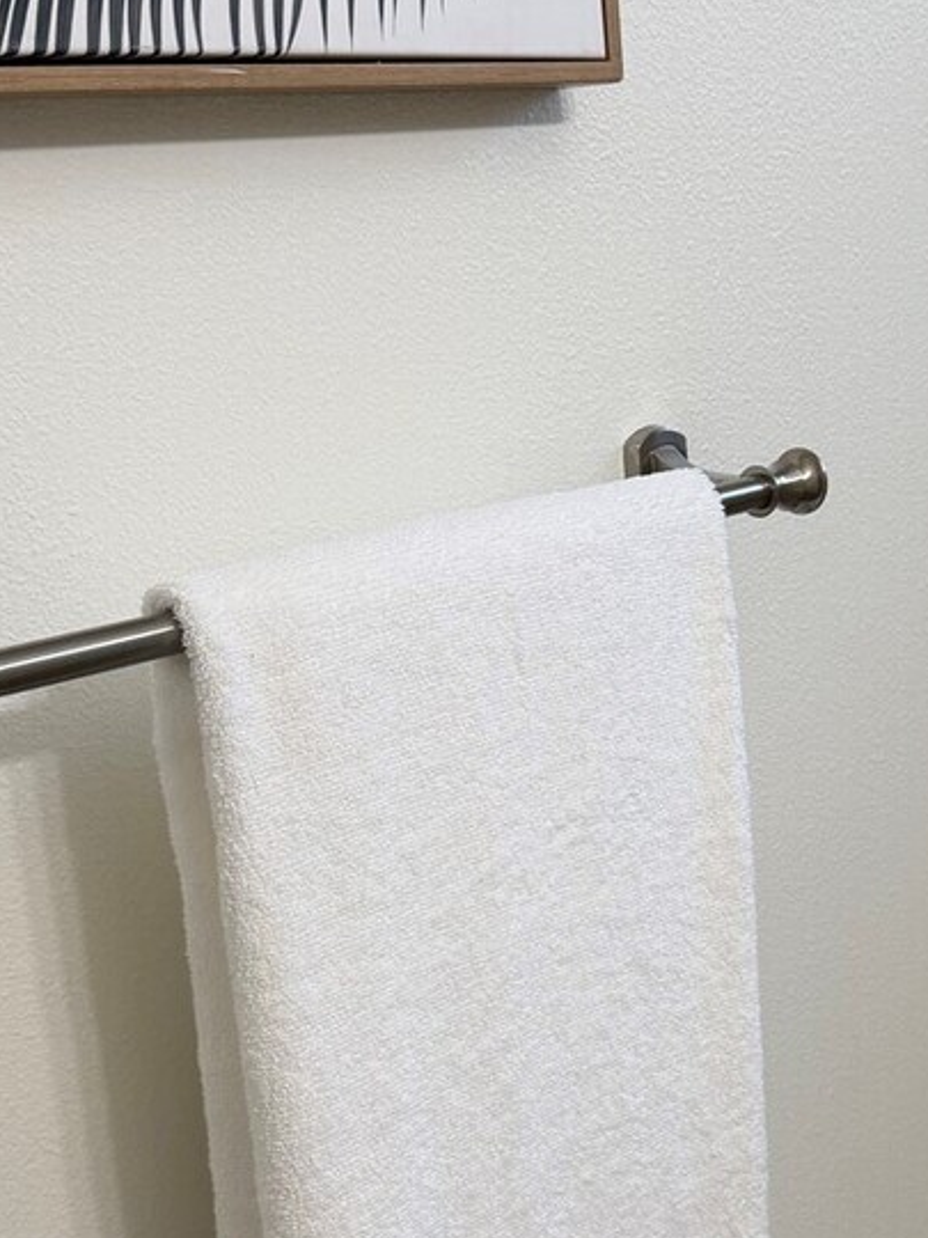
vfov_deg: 30.0
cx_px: 642
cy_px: 867
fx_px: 2288
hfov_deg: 22.8
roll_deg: +5.0
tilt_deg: -16.9
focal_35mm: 64
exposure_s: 1/120
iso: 100
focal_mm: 6.76
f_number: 1.78
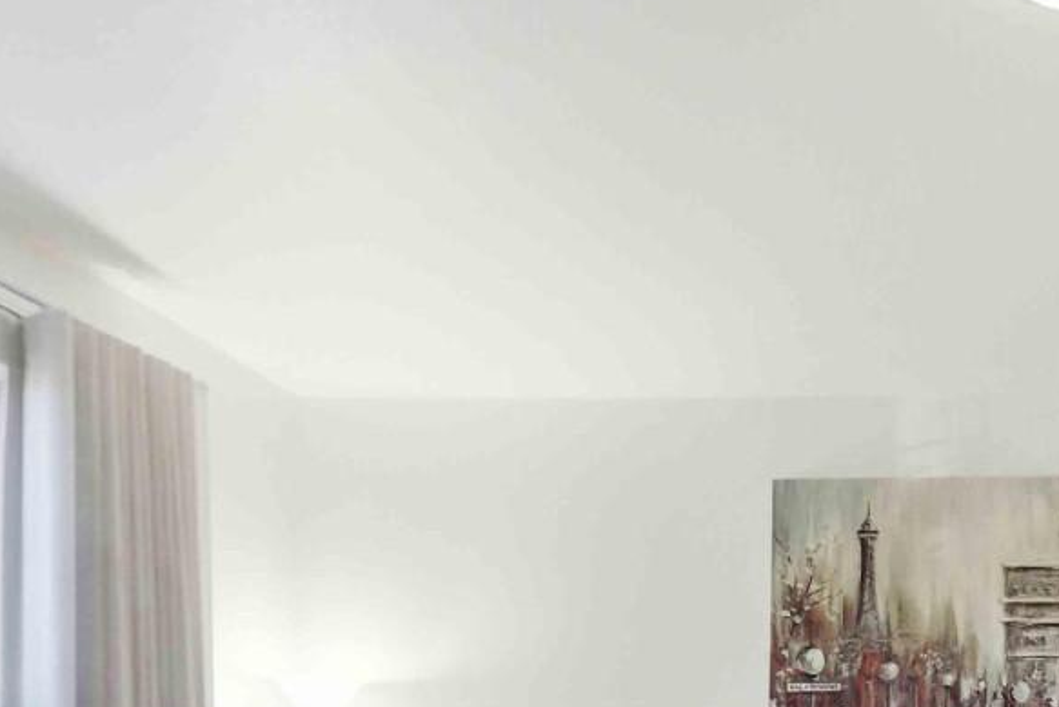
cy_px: 851
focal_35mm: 36
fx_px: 1059
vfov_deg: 31.0
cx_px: 975
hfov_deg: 47.2
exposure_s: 1/320
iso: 2000
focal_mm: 14
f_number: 8
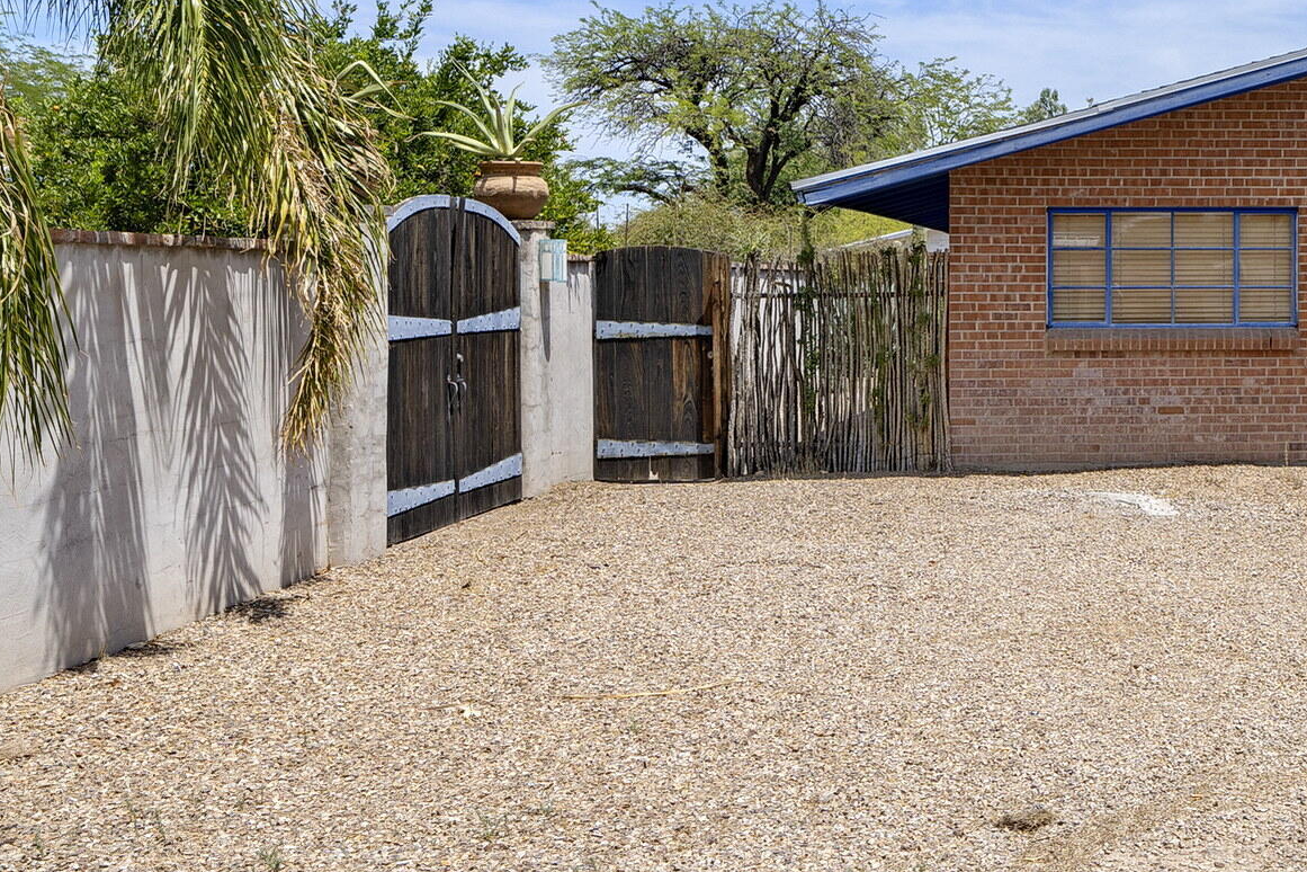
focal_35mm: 41
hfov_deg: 42.5
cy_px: 266
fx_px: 1488
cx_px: 1234
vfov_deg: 32.3
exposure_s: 1/160
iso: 100
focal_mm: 17
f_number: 9
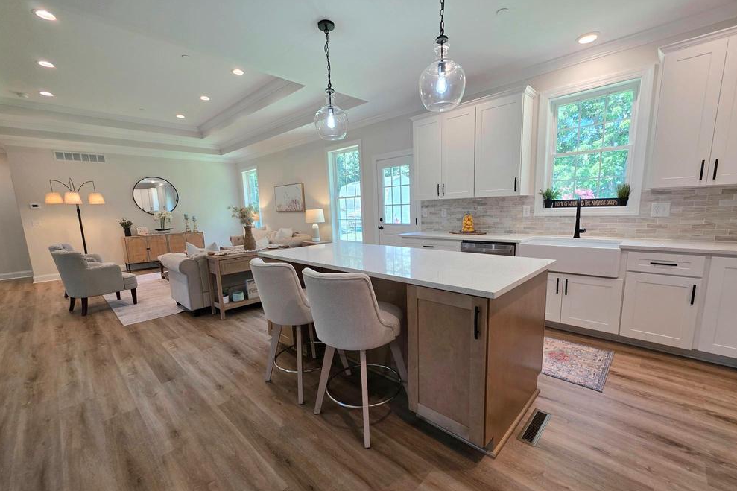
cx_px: 379
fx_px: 287
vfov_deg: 81.1
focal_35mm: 14
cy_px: 259
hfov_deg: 104.2
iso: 100
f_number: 1.9
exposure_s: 1/120
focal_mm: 2.2
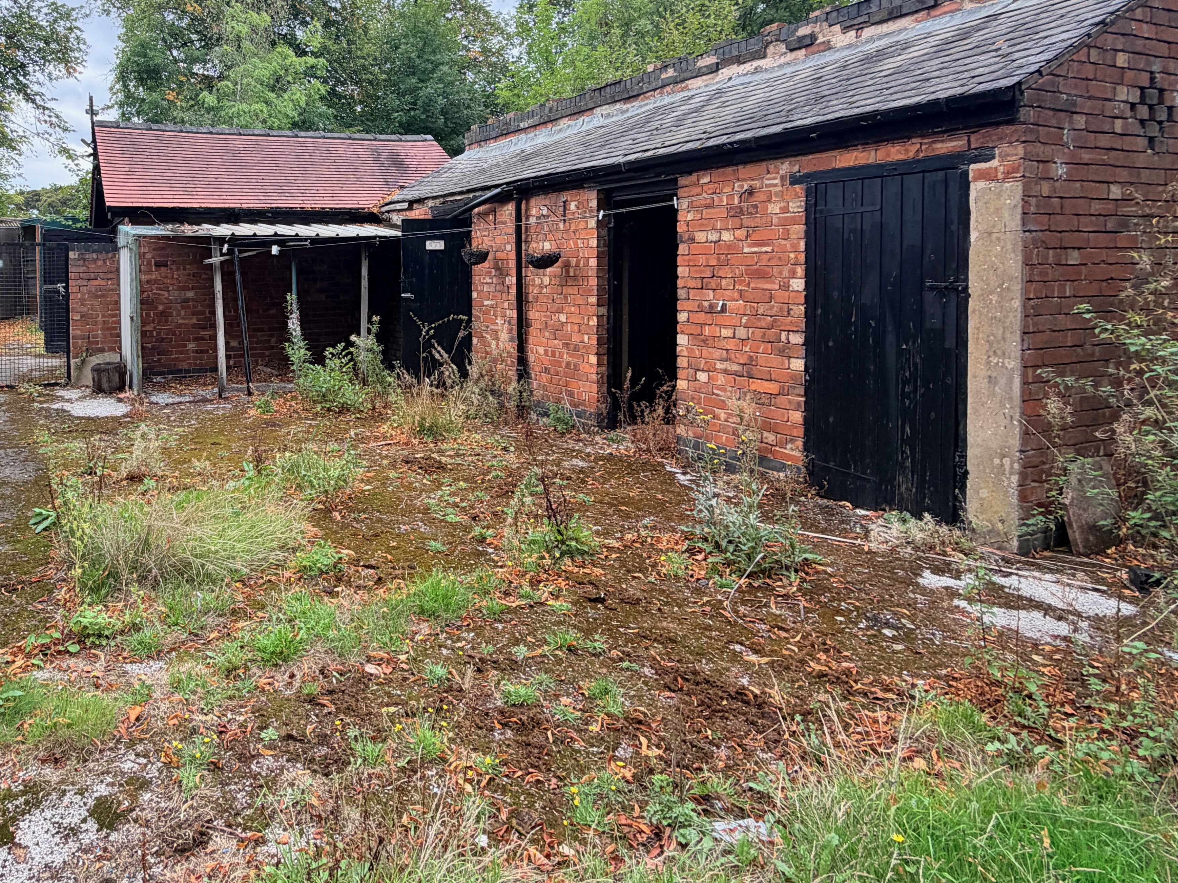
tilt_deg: -0.2
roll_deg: +1.0
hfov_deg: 69.4
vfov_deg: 57.5
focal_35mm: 23
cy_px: 292
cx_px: 304
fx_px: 783
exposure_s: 1/224
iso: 50
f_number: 2.2
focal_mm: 2.22
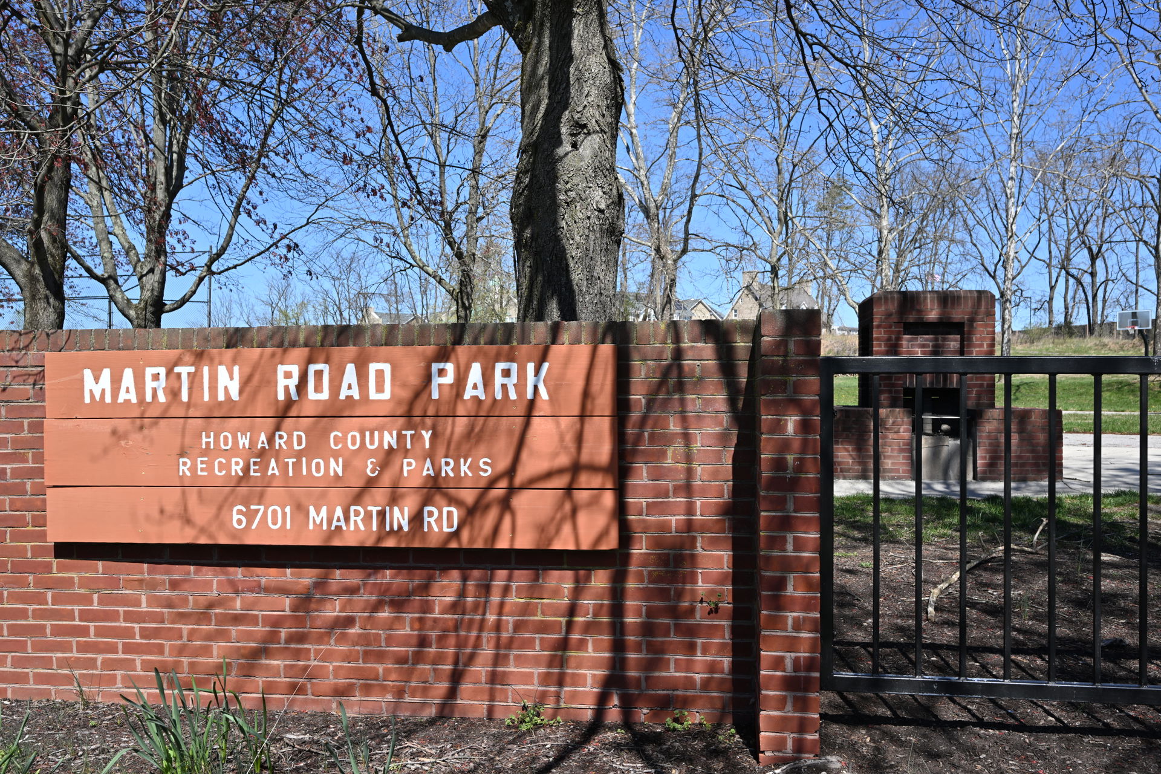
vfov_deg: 43.6
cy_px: 387
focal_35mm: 30
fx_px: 967
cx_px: 580
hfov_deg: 61.9
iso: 64
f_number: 8
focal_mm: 30
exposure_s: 1/200
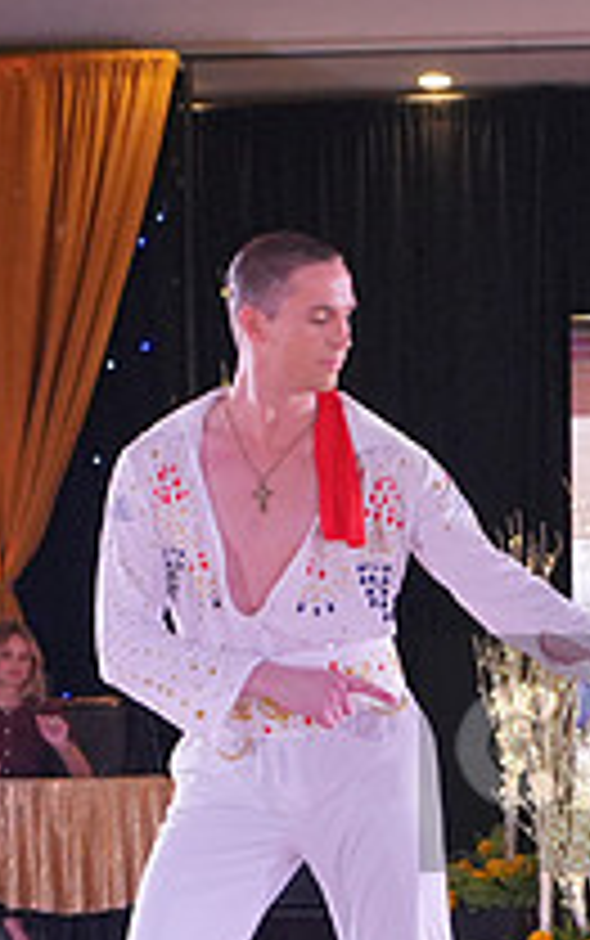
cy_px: 753
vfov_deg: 14.1
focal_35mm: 147
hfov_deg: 8.7
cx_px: 910
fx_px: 3774
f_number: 3.5
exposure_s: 1/400
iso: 2000
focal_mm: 35
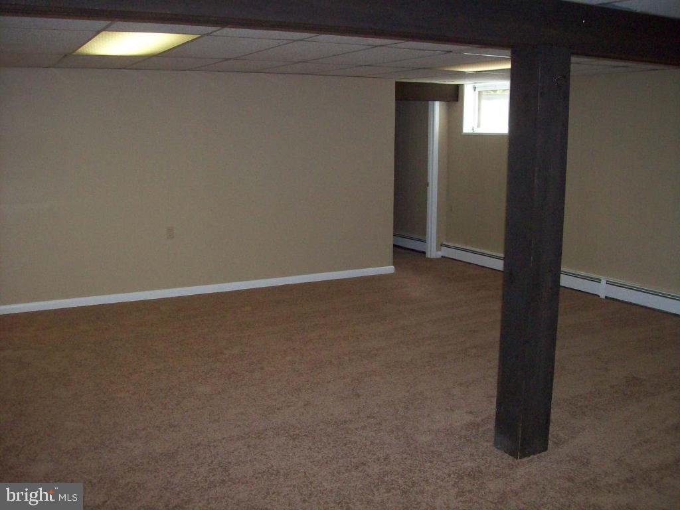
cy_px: 255
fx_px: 707
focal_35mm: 36
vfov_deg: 39.7
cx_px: 340
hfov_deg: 51.4
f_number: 2.7
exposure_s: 1/64
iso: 140
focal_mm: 6
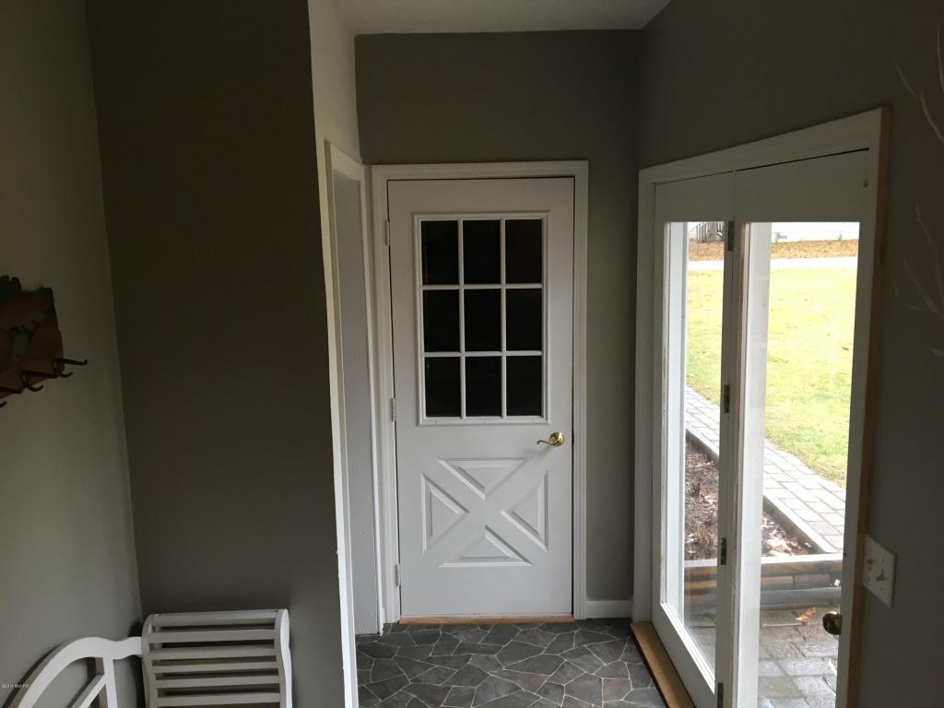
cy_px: 354
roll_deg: +1.0
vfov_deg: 48.2
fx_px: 791
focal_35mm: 29
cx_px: 472
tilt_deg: -8.3
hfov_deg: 61.7
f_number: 2.2
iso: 64
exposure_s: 1/30
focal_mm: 4.15
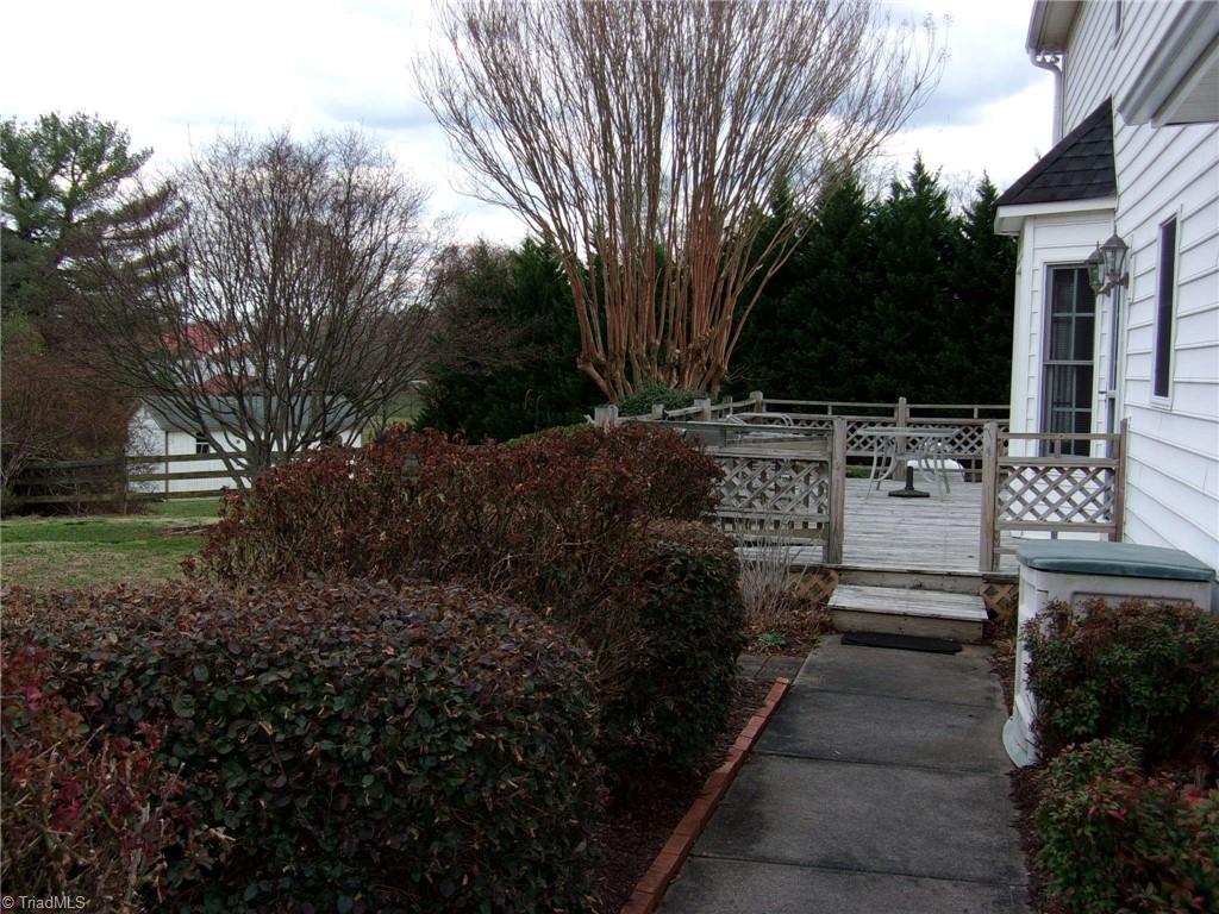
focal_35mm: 42
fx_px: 1479
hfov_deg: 44.8
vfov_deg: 34.3
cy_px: 457
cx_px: 610
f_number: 3.7
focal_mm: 7.6
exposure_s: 1/280
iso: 80
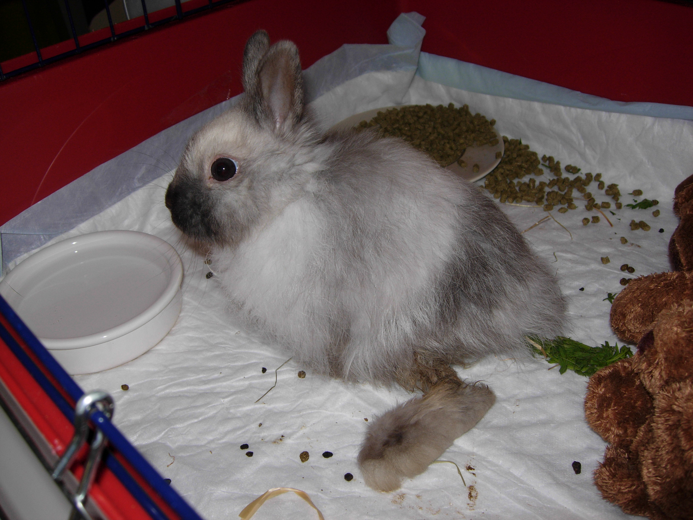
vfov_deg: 39.7
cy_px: 260
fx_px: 721
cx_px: 346
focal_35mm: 36
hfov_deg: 51.4
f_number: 3.8
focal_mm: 7.5
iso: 50
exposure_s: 1/45.2
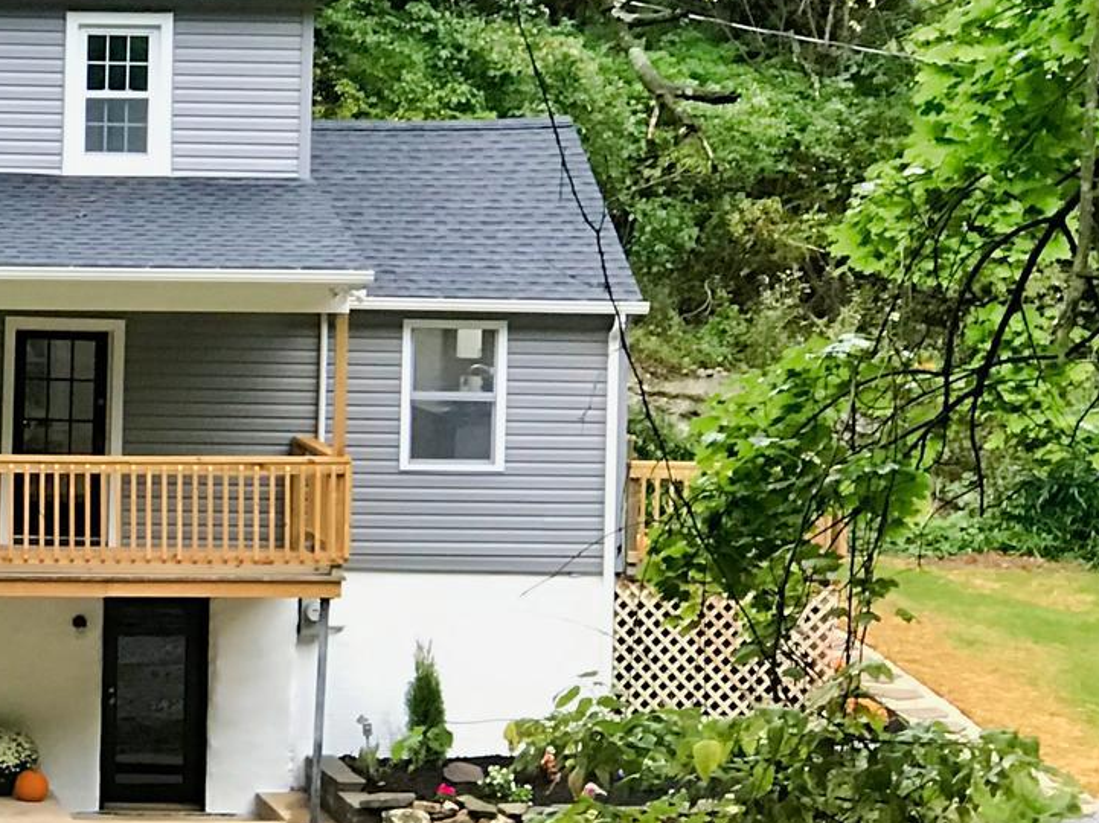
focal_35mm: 162
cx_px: -163
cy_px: 247
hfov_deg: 12.0
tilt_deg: -3.5
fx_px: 5141
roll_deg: -0.7
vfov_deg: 9.1
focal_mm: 6.6
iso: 250
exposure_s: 1/90
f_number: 2.8
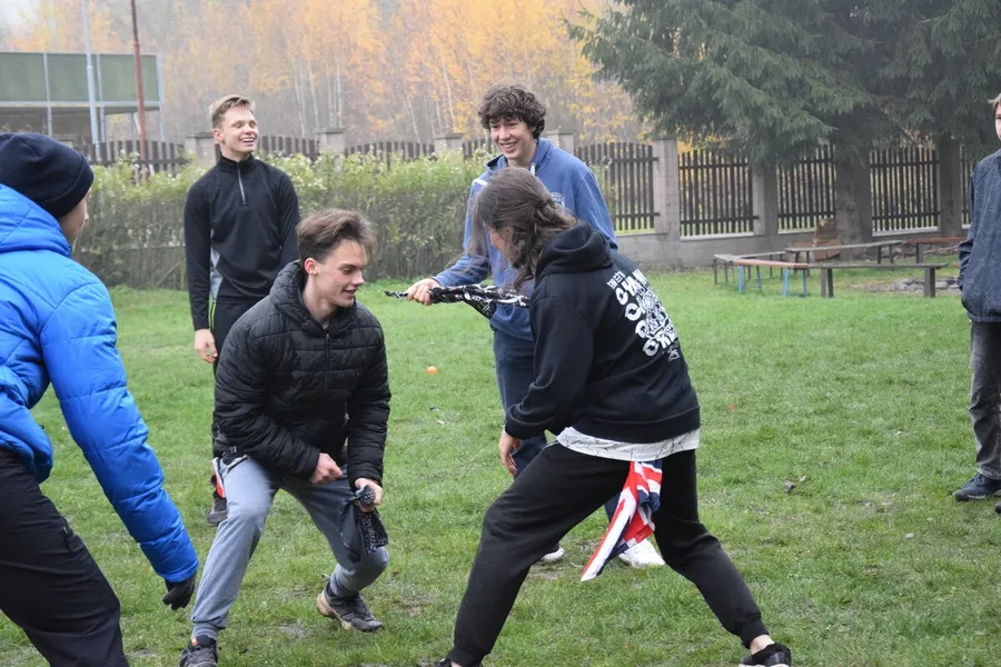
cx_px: 500
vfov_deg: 17.5
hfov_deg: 26.0
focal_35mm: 78
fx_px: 2169
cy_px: 334
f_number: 5
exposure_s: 1/500
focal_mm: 52
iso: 3200
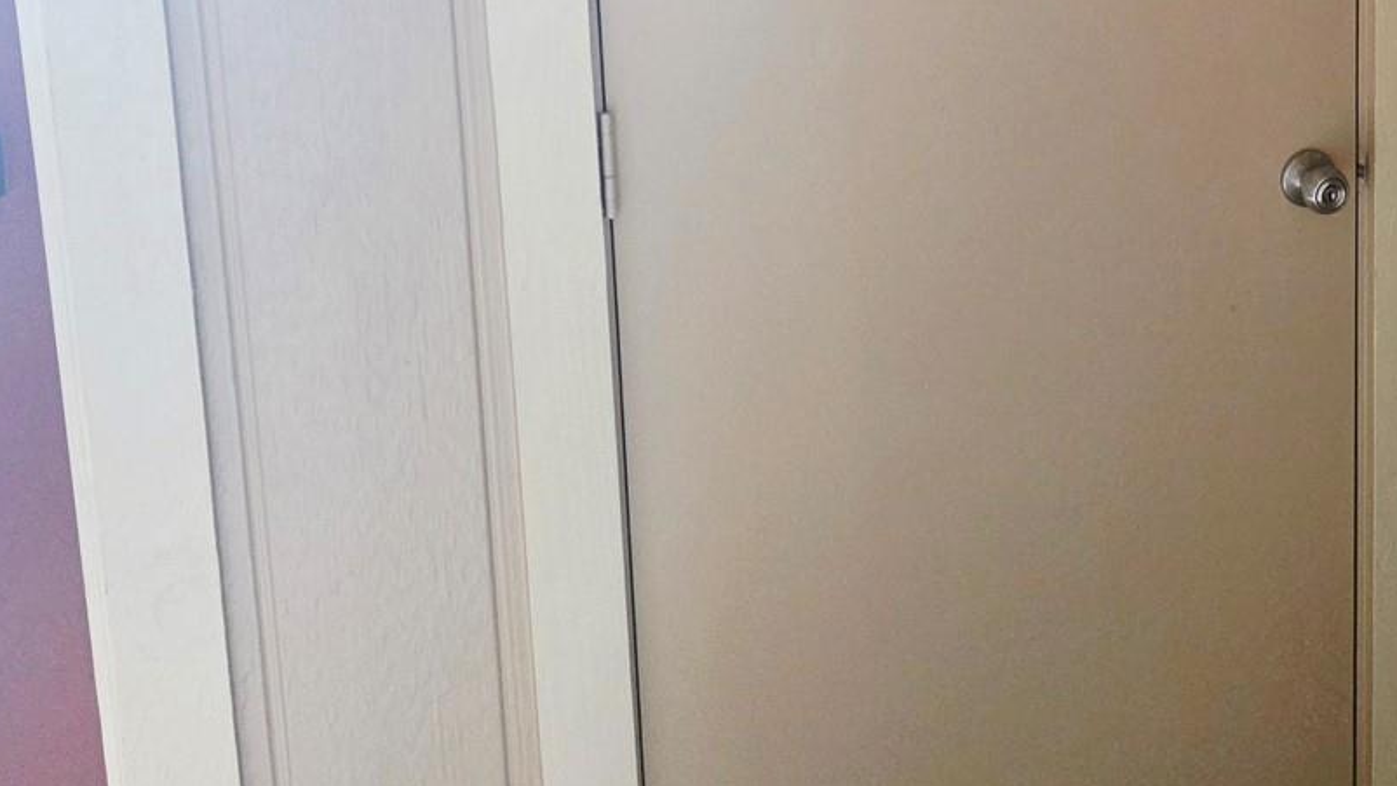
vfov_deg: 22.7
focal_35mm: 50
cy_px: -58
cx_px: 1237
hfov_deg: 38.7
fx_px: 1852
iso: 2000
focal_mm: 6.3
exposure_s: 1/120
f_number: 1.7
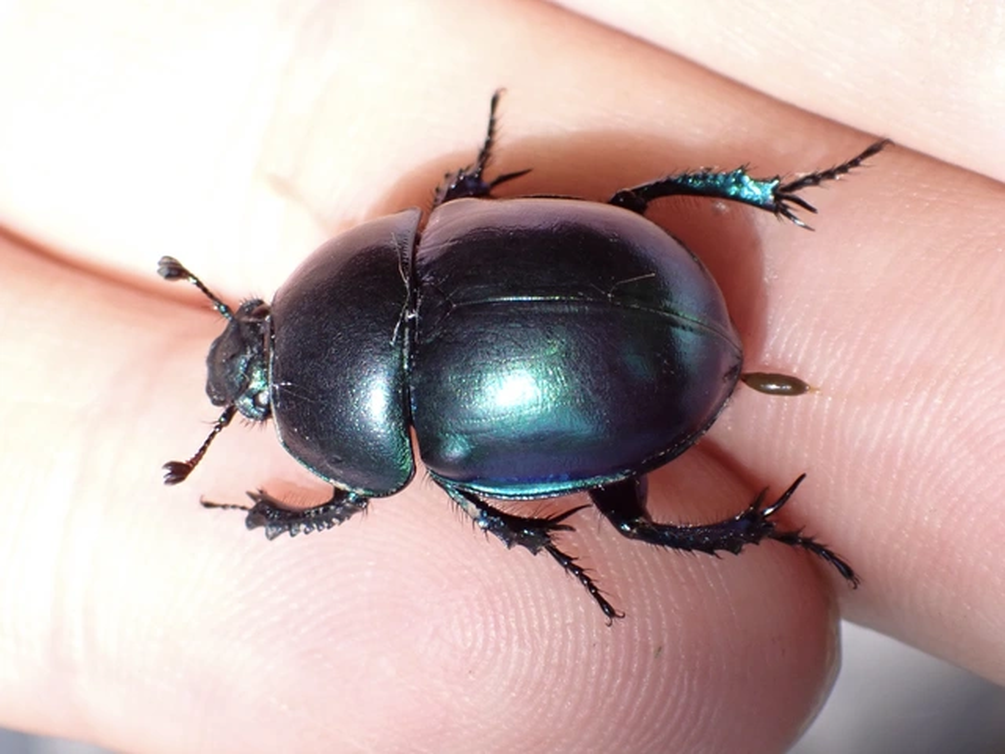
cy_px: 377
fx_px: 2903
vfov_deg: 14.8
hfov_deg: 19.6
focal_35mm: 100
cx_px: 502
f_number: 4.9
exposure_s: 1/400
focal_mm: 18
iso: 250
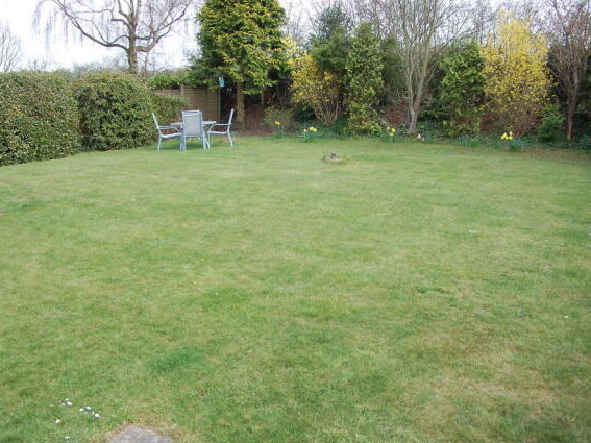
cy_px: 223
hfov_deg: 59.9
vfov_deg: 46.8
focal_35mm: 30
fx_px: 512
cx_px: 279
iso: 200
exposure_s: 1/160
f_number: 6.3
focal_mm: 18
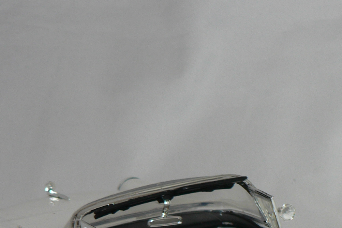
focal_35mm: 154
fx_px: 1463
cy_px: 321
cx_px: 298
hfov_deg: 13.2
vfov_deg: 8.7
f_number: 3.2
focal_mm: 9.6
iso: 80
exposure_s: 1/60
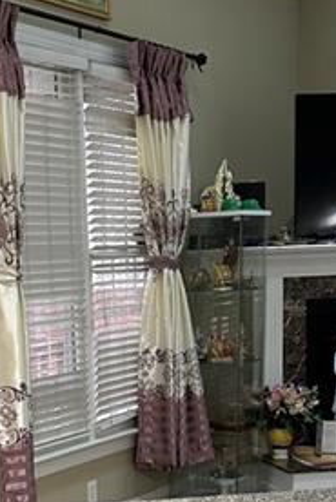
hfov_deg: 17.8
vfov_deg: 26.1
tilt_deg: -10.4
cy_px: 448
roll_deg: +2.7
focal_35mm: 75
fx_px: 1049
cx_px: 11
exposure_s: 1/60
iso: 200
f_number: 1.5
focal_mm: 5.7
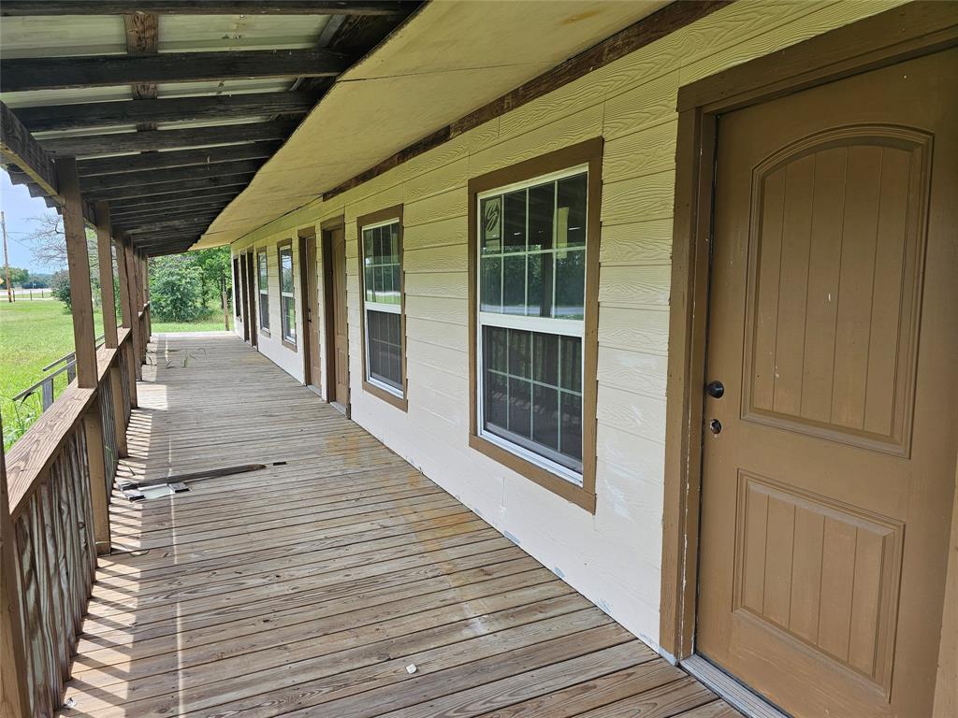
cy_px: 359
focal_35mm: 23
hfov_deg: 73.9
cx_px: 479
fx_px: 637
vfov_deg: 58.9
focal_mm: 6.3
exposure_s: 1/212
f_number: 1.7
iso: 20
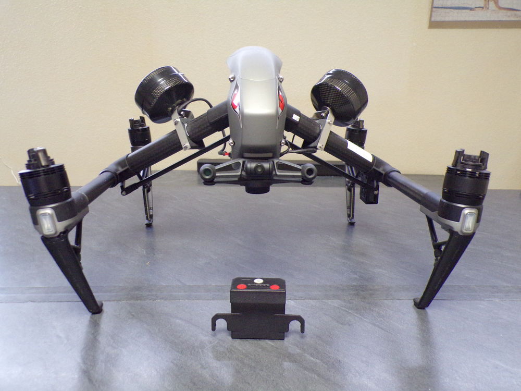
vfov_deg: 49.7
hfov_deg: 63.4
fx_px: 421
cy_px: 196
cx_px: 260
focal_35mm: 28
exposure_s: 1/17
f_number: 3.1
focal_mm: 5
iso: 514
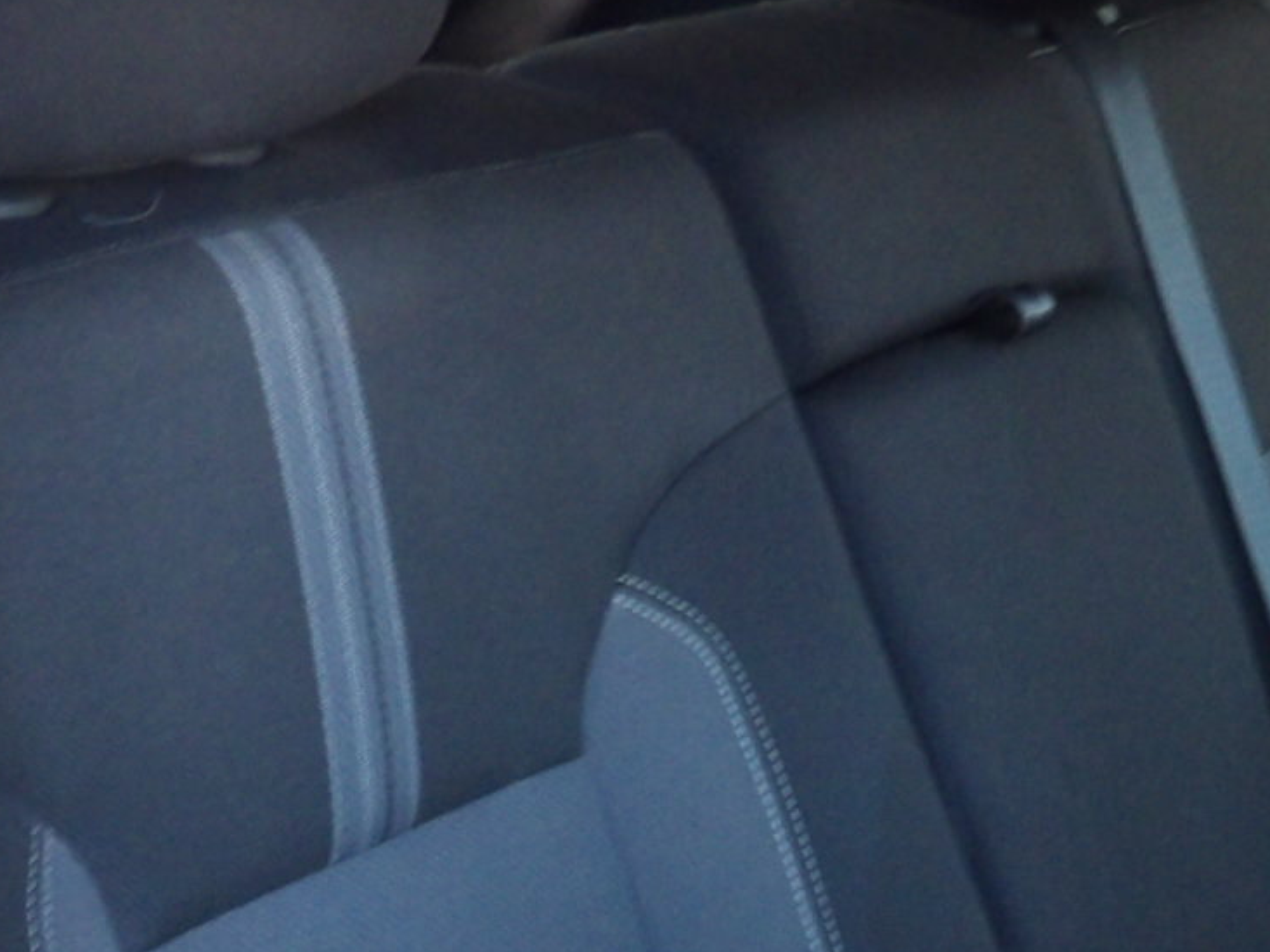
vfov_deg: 14.4
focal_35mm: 99
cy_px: 1174
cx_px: 951
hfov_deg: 19.7
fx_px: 3633
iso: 268
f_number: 3.4
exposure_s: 1/17
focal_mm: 5
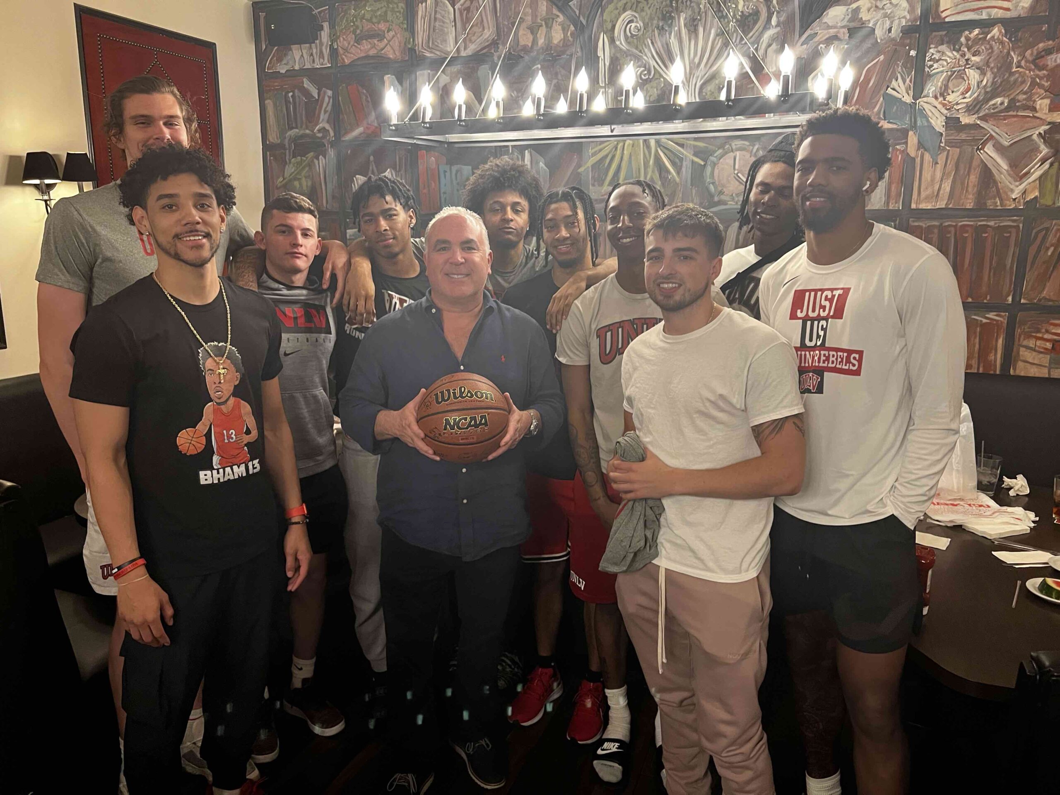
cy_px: 398
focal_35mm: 26
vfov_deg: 53.1
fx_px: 796
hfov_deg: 67.3
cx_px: 530
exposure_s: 1/60
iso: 250
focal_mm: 5.7
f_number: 1.5
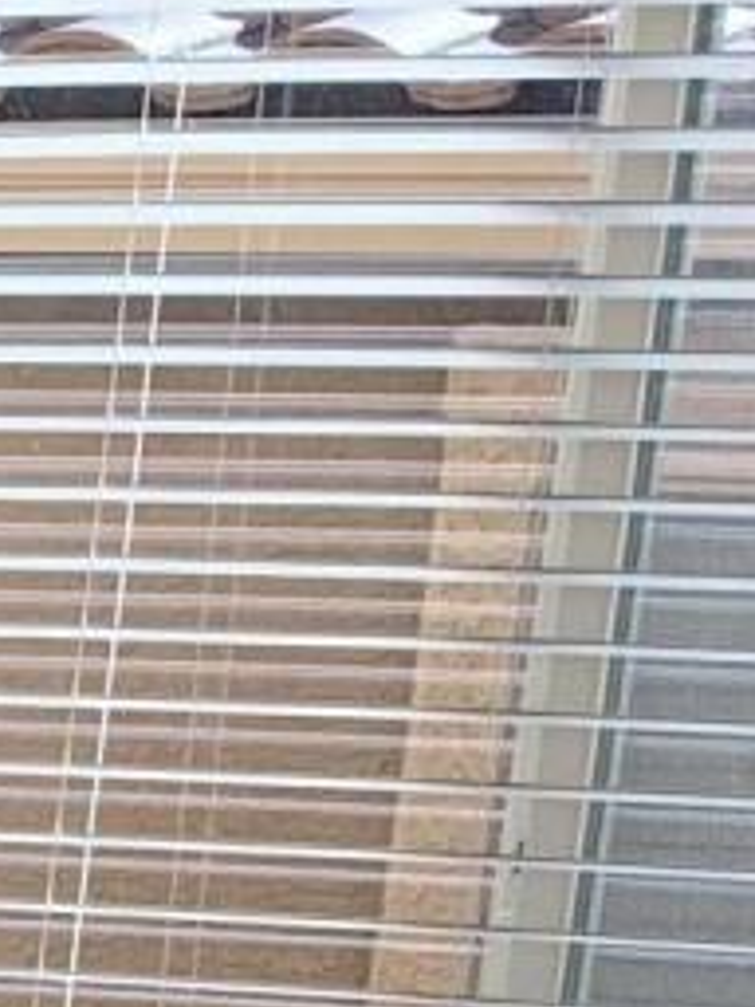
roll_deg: -5.2
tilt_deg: -9.5
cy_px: 2384
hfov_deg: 7.0
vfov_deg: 8.9
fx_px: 5903
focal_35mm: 203
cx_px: -849
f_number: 1.8
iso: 25
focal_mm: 4.25
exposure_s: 1/311
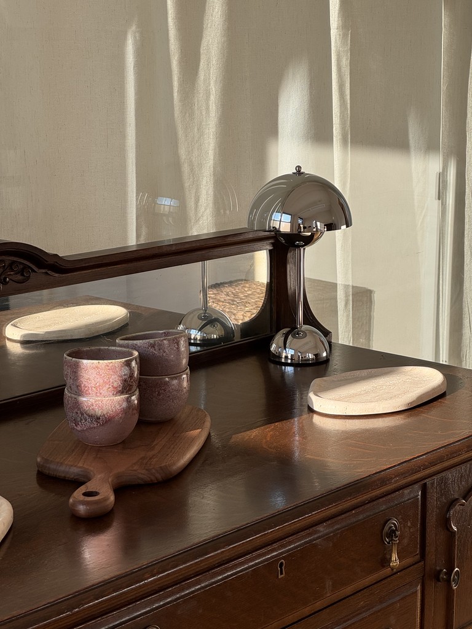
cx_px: 236
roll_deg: -0.4
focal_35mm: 77
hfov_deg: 19.1
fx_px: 1400
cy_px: 314
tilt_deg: -11.1
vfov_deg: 25.3
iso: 25
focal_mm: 9
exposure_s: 1/182
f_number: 2.8
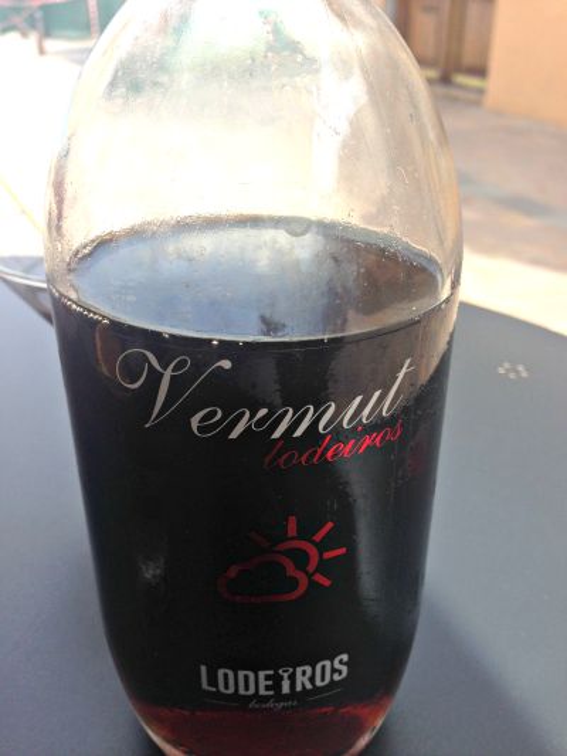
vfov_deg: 55.3
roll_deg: -2.0
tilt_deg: -26.5
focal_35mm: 33
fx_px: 720
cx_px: 284
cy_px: 378
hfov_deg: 43.0
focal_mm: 4.12
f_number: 2.4
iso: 50
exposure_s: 1/565
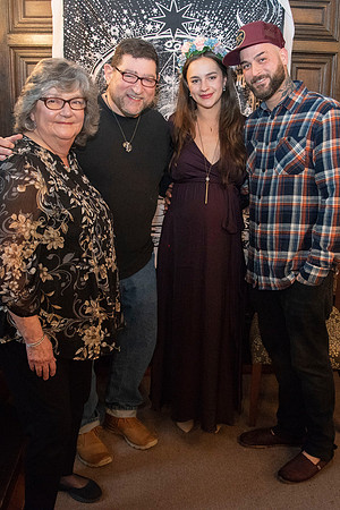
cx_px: 188
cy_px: 251
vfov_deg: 52.5
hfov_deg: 36.4
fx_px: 517
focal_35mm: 36
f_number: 4
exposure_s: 1/200
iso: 3200
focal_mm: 24
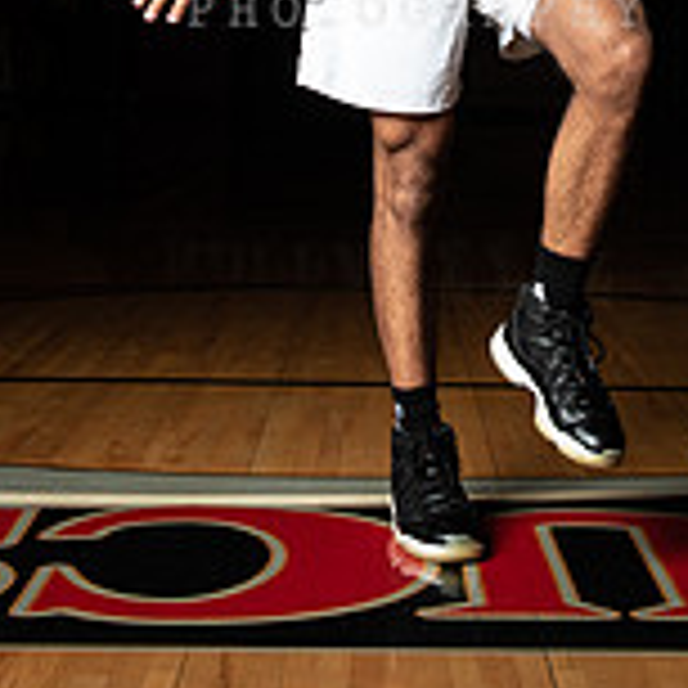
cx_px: 454
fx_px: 1911
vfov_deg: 19.0
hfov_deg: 20.3
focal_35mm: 85
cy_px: -198
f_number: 14
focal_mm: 34
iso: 320
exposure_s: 1/200
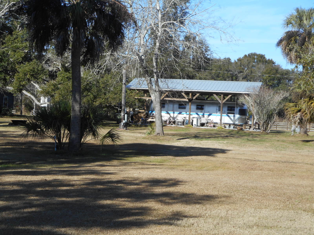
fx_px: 698
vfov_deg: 19.1
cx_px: 157
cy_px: 118
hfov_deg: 25.3
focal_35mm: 77
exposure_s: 1/250
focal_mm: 13.8
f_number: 5.5
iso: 80
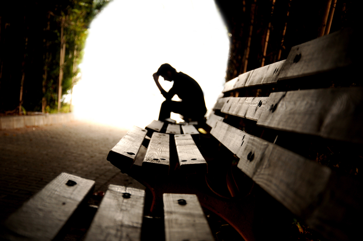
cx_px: 182
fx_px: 755
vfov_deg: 18.1
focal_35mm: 75
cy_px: 120
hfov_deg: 27.0
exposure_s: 1/30
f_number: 5
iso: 200
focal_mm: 50
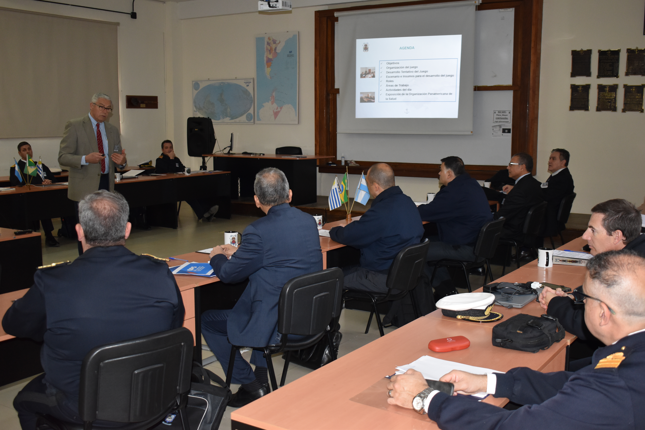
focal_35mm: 39
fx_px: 699
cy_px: 215
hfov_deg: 49.6
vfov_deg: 34.2
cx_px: 322
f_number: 4
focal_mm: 26
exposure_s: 1/125
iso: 900
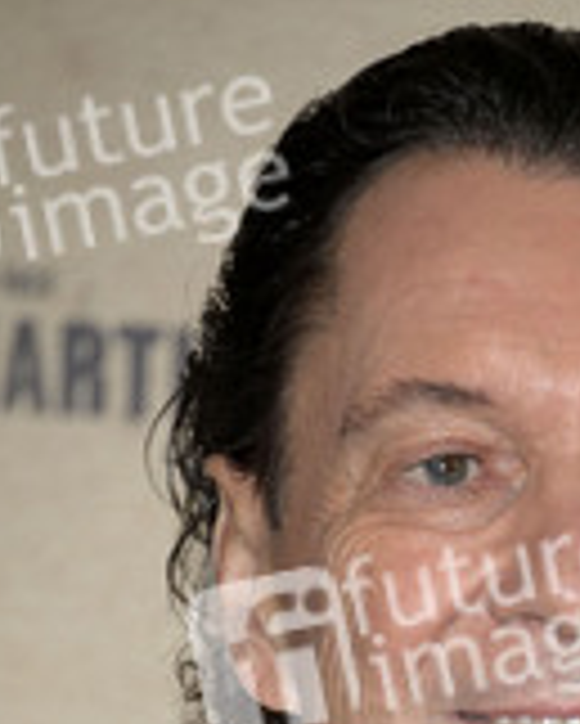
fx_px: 15006
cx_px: 549
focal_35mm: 700
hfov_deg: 2.2
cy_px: 859
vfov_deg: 2.8
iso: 400
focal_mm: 300
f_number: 5.6
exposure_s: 1/250
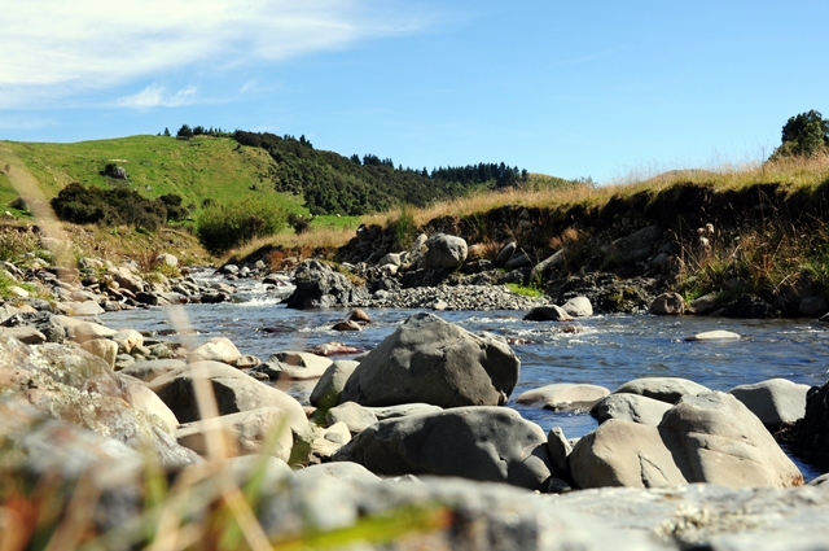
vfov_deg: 28.0
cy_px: 276
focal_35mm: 48
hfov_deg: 41.2
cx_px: 414
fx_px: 1104
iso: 200
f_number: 18
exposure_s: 1/30
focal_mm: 32
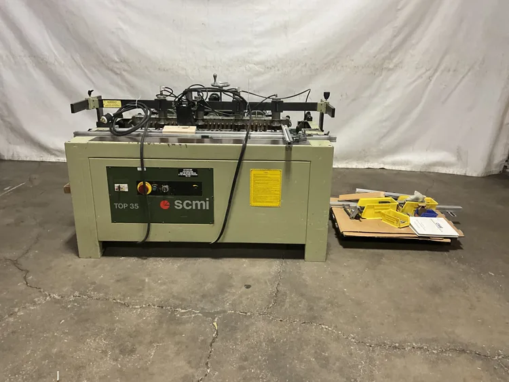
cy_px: 191
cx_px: 254
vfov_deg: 48.3
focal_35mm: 29
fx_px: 427
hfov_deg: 61.6
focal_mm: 3
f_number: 1.8
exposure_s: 1/60
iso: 250
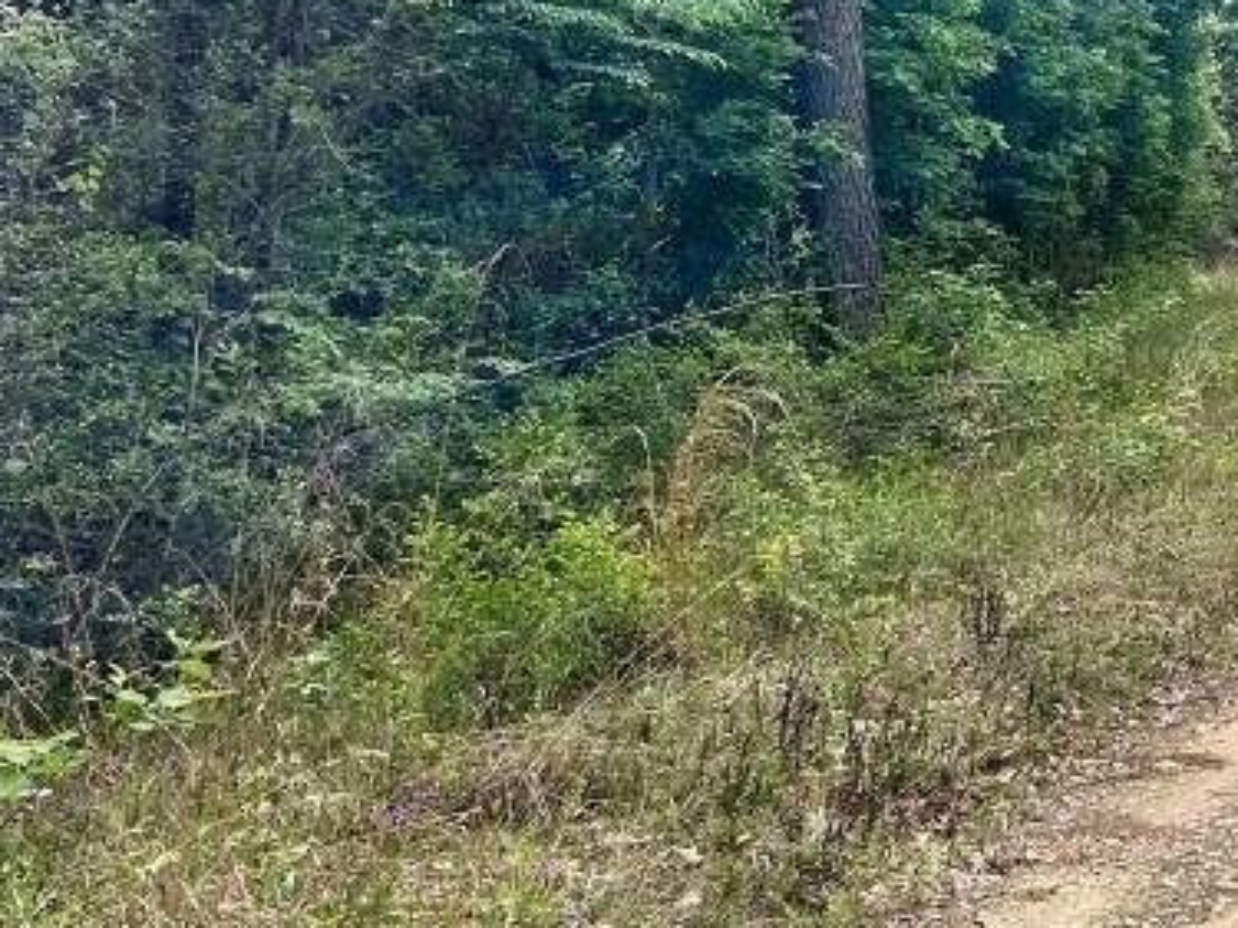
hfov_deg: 24.1
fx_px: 2538
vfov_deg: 20.4
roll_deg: +0.5
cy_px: 119
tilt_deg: +0.4
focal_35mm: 71
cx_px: 1604
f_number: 1.5
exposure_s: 1/3704
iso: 50
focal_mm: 5.7
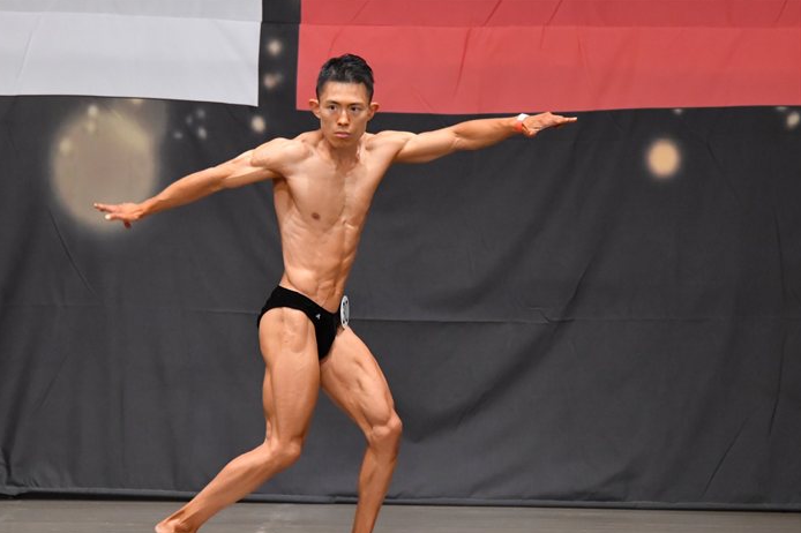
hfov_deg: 7.7
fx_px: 5960
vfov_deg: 5.1
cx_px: 360
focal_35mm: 268
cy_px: 291
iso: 6400
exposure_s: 1/400
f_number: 5.6
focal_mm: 160
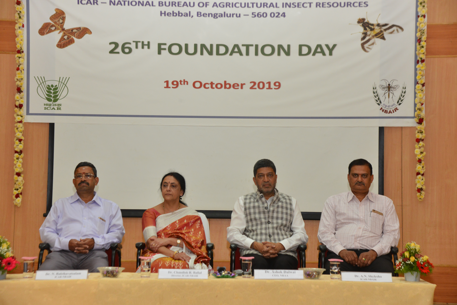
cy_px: 152
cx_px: 228
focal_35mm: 82
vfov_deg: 16.7
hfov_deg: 24.8
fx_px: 1041
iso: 2000
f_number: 6.3
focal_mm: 82
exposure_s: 1/100
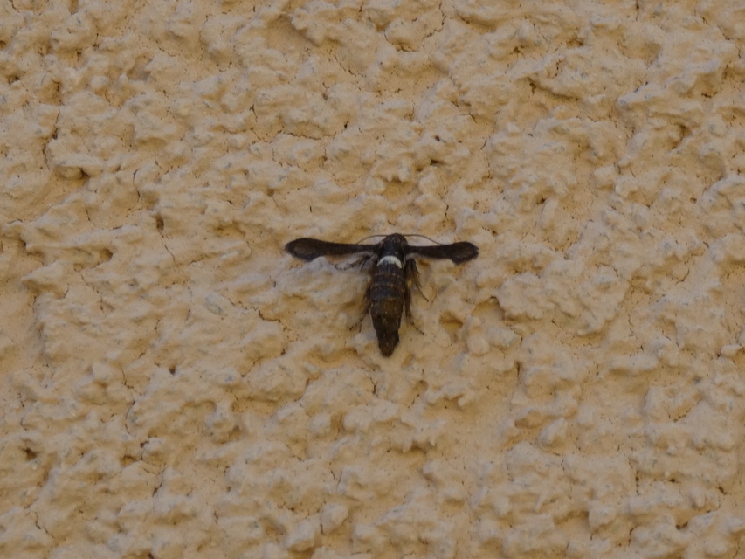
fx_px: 3530
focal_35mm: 164
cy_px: 280
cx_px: 372
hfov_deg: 12.0
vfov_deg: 9.1
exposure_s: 1/125
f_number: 5.4
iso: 80
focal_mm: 29.5
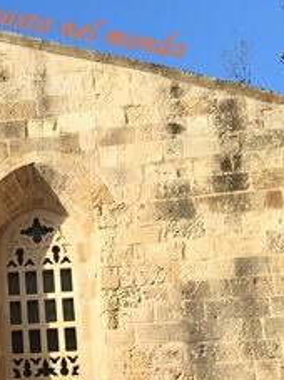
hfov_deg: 9.6
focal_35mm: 131
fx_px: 1434
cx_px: -461
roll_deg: -1.6
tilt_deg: +13.8
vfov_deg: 15.0
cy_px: 305
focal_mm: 4.15
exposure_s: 1/962
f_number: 2.2
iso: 25
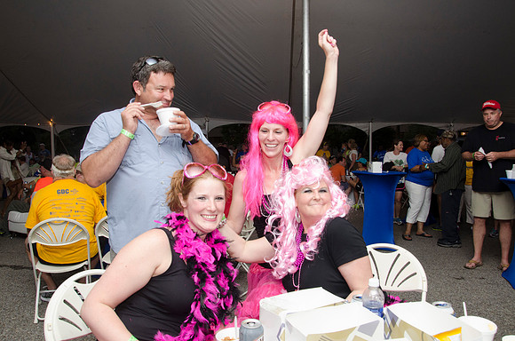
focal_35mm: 27
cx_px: 258
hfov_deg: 67.5
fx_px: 385
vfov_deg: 47.7
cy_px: 170
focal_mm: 18
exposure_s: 1/60
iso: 800
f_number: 8
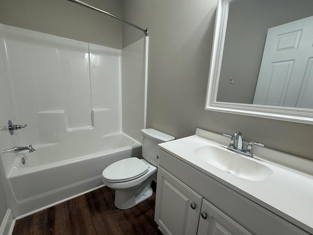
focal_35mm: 15
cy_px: 123
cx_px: 150
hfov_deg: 98.1
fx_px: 136
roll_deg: -1.9
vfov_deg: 81.7
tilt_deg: -12.8
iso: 100
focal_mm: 2.22
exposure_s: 1/120
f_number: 2.2
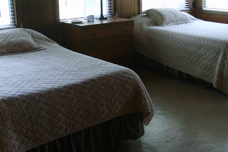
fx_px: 317
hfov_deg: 39.4
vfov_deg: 26.9
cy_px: 54
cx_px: 140
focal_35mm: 50
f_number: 2.8
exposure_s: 1/30
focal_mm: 5.8
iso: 133
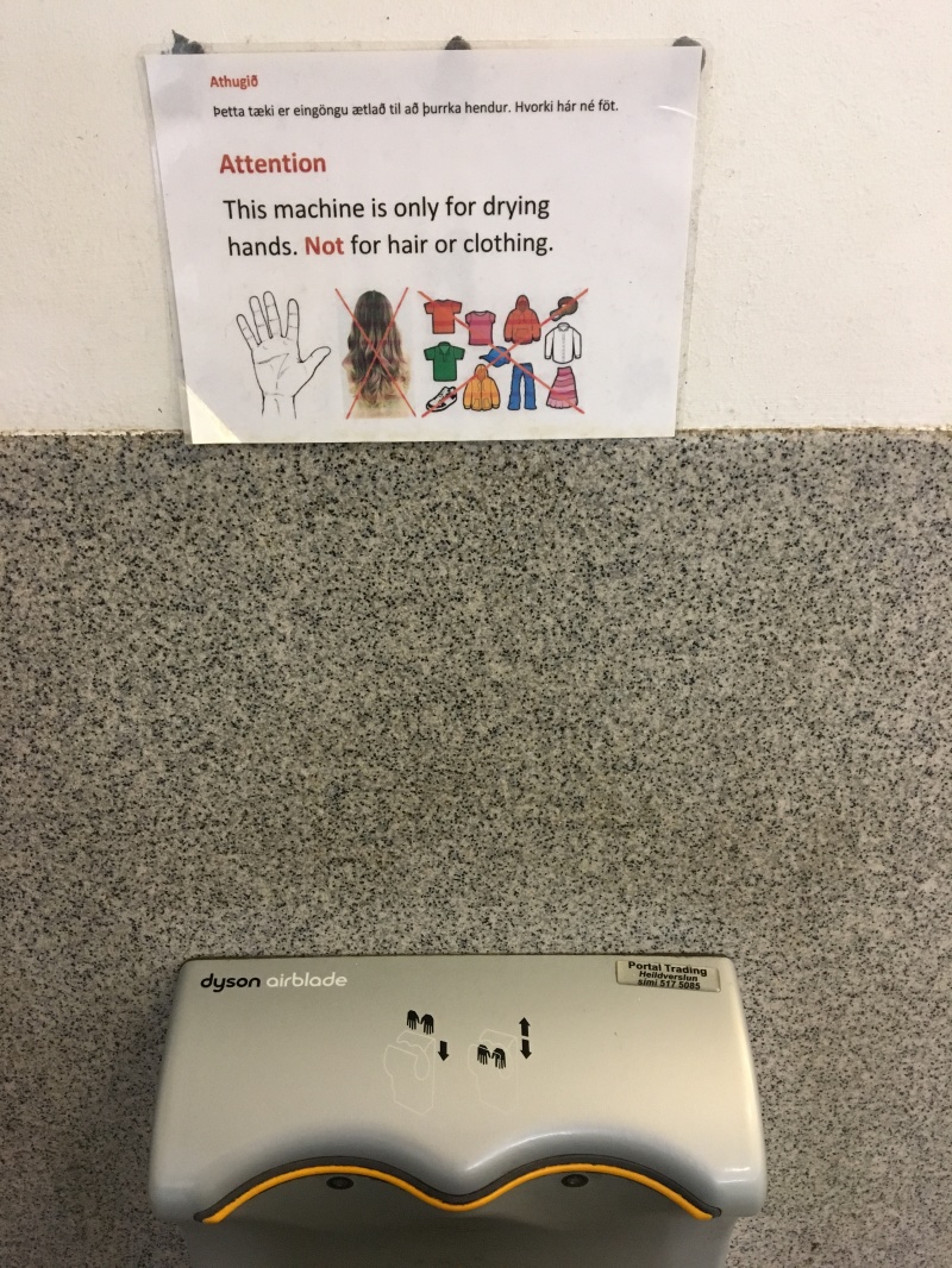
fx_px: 1063
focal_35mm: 29
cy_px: 634
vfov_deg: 61.6
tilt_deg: -25.5
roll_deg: +1.1
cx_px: 476
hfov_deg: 48.2
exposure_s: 1/30
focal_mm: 4.15
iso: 160
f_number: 2.2
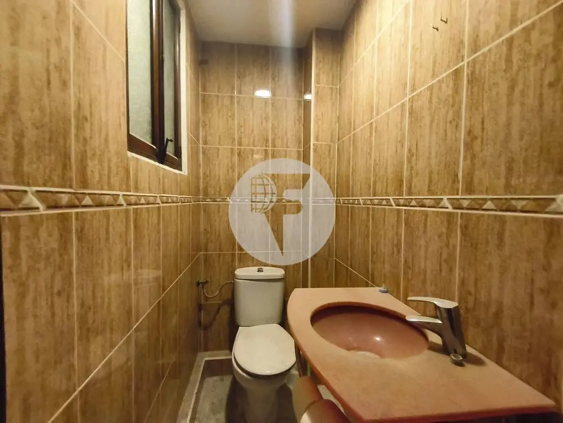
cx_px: 282
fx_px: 244
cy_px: 212
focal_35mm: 15
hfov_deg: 98.1
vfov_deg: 81.8
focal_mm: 1.65
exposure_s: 1/25
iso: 1250
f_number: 2.2
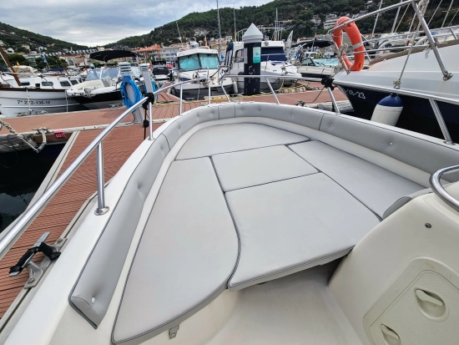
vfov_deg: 90.0
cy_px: 172
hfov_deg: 106.2
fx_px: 172
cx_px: 230
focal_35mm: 13
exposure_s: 1/857
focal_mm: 2.2
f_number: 2.2
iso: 50
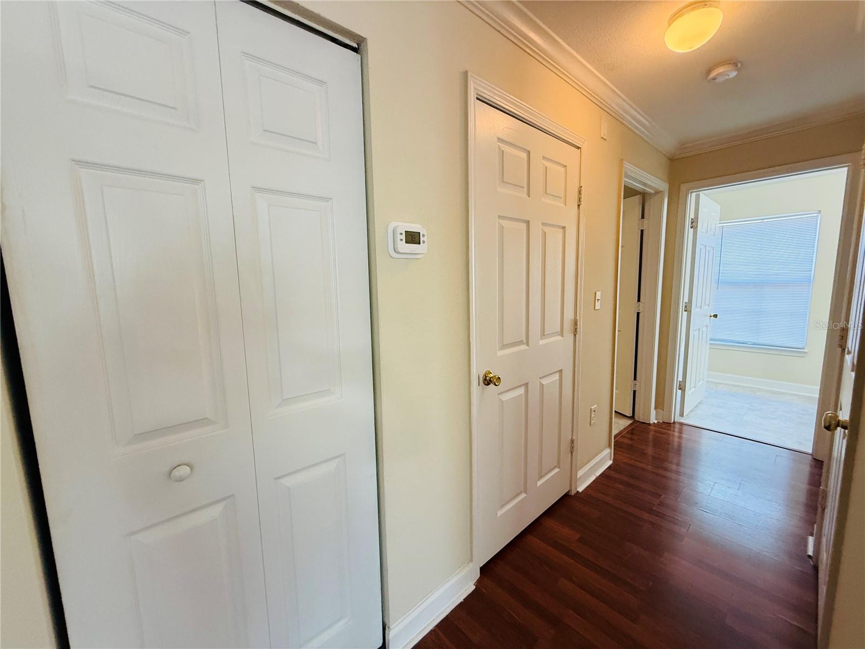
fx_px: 350
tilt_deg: -6.1
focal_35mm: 14
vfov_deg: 85.7
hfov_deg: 102.1
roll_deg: +0.7
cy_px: 324
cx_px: 432
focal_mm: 2.22
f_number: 2.2
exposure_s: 1/60
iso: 400
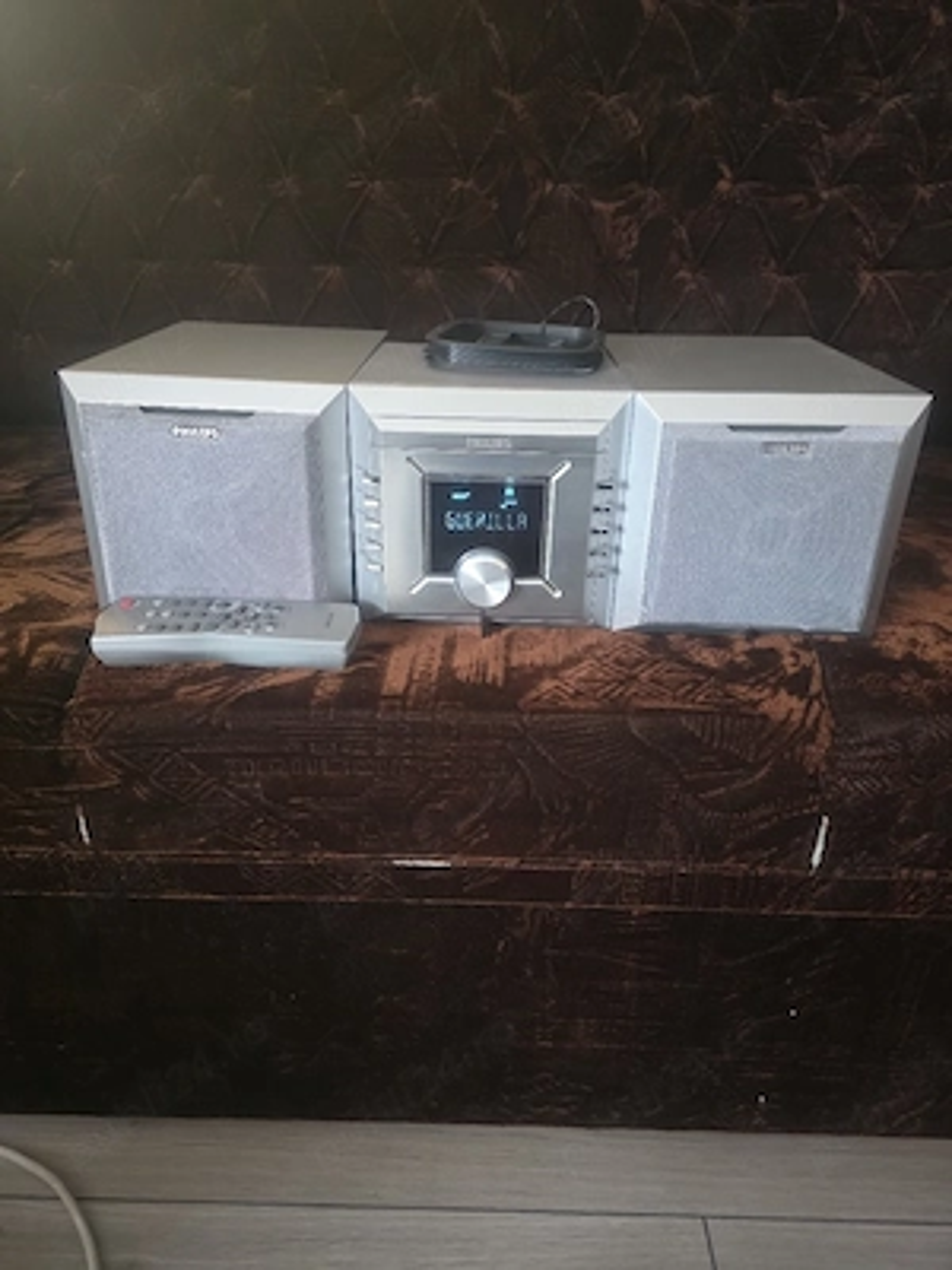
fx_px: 843
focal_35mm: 23
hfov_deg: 58.9
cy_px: 635
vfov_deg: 73.9
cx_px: 476
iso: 1250
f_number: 1.7
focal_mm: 6.3
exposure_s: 1/60.2
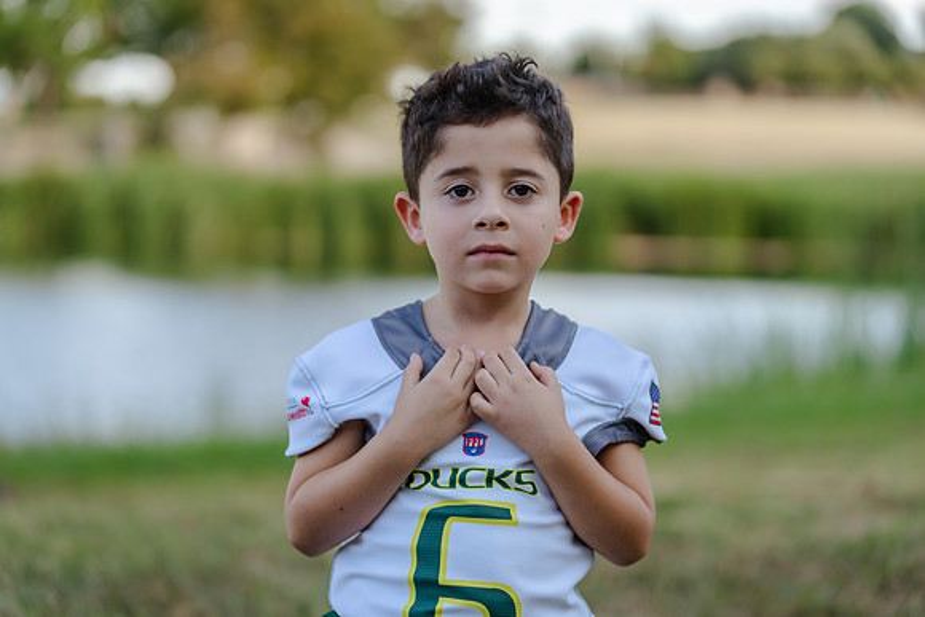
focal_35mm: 96
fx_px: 2467
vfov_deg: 14.3
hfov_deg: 21.2
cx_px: 462
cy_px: 308
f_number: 2.8
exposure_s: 1/320
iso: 160
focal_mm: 94
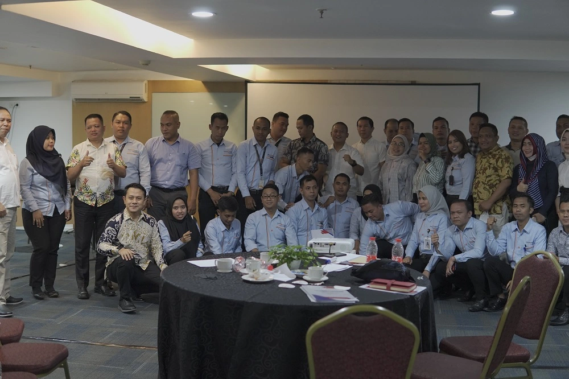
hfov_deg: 43.6
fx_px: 711
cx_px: 284
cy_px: 190
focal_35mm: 45
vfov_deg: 29.8
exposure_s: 1/100
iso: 1000
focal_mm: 30
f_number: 1.8
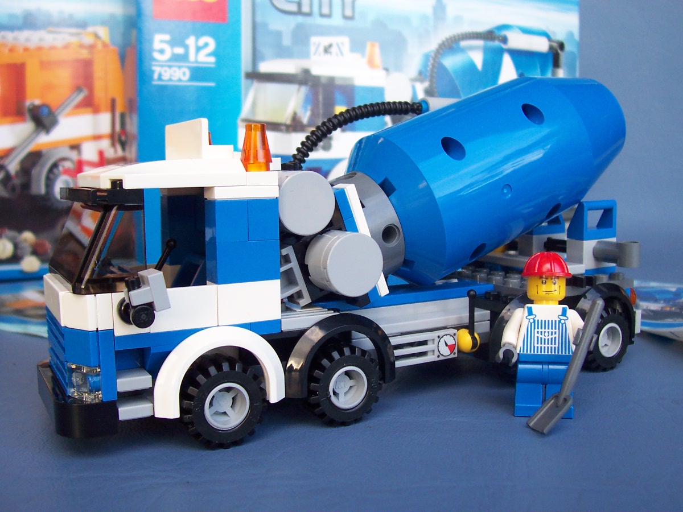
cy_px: 256
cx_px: 342
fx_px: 730
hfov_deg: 50.1
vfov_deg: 38.7
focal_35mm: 37
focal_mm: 5.6
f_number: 2.8
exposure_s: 1/90
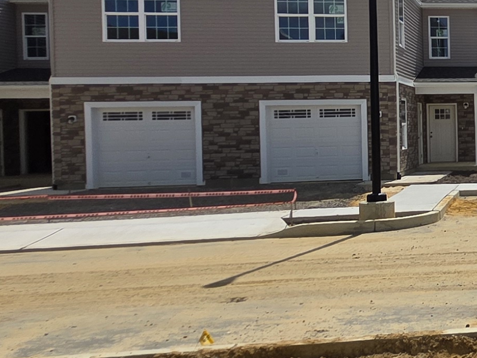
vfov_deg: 25.6
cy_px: 126
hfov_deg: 25.2
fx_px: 785
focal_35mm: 57
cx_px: 725
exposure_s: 1/5422
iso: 40
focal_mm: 2.2
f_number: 1.9
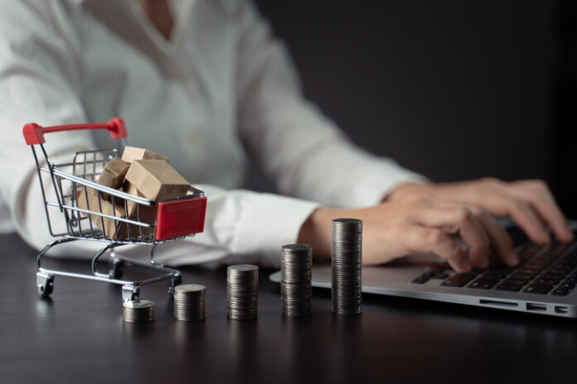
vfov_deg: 21.2
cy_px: 192
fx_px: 1026
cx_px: 288
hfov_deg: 31.4
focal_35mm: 64
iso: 250
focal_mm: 64
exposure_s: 1/80
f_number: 2.8
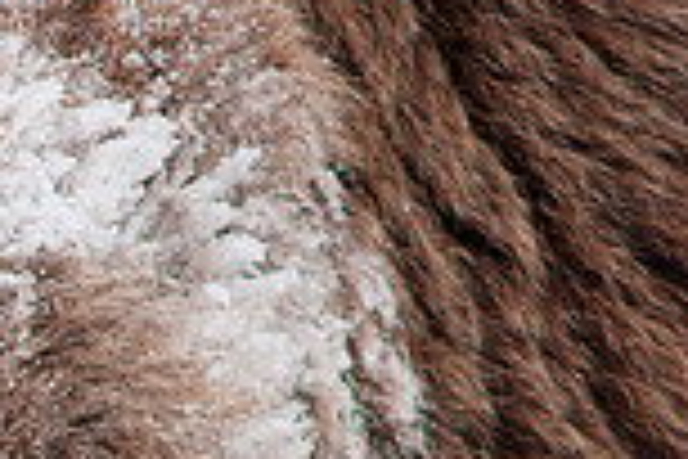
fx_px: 32544
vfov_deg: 0.8
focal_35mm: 1703
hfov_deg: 1.2
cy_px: 479
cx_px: -360
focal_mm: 300
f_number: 2.8
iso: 200
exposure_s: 1/500
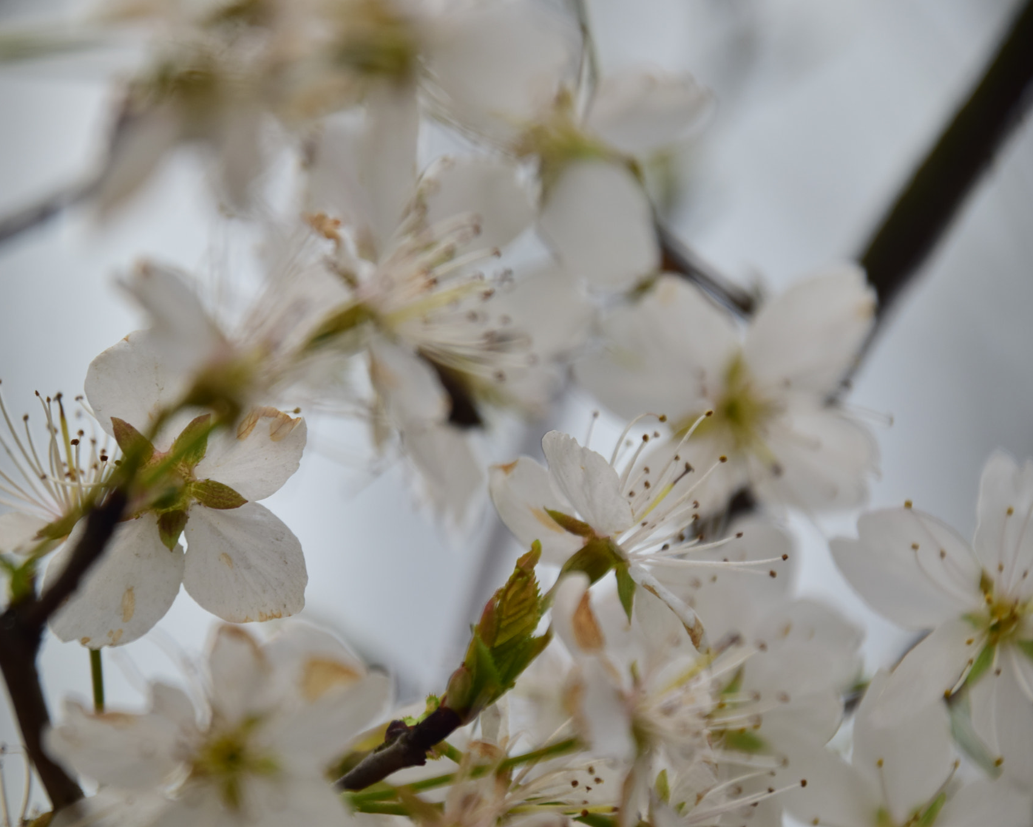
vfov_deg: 3.0
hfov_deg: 3.8
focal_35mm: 508
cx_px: 462
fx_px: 15533
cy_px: 413
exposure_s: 1/400
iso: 250
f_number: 6.3
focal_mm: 300
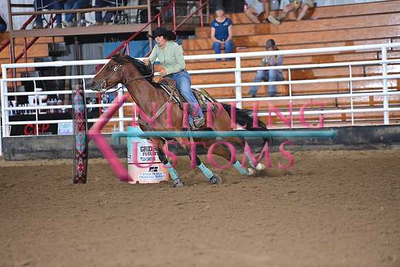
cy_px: 134
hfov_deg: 10.3
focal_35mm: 200
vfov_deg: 6.9
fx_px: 2223
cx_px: 200
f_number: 3.2
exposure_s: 1/250
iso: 1600
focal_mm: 200
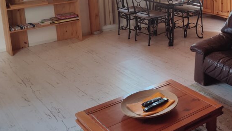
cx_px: 208
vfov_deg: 23.3
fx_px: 308
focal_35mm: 50
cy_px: 10
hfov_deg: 38.5
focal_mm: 6.04
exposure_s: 1/50
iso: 68
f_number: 1.9
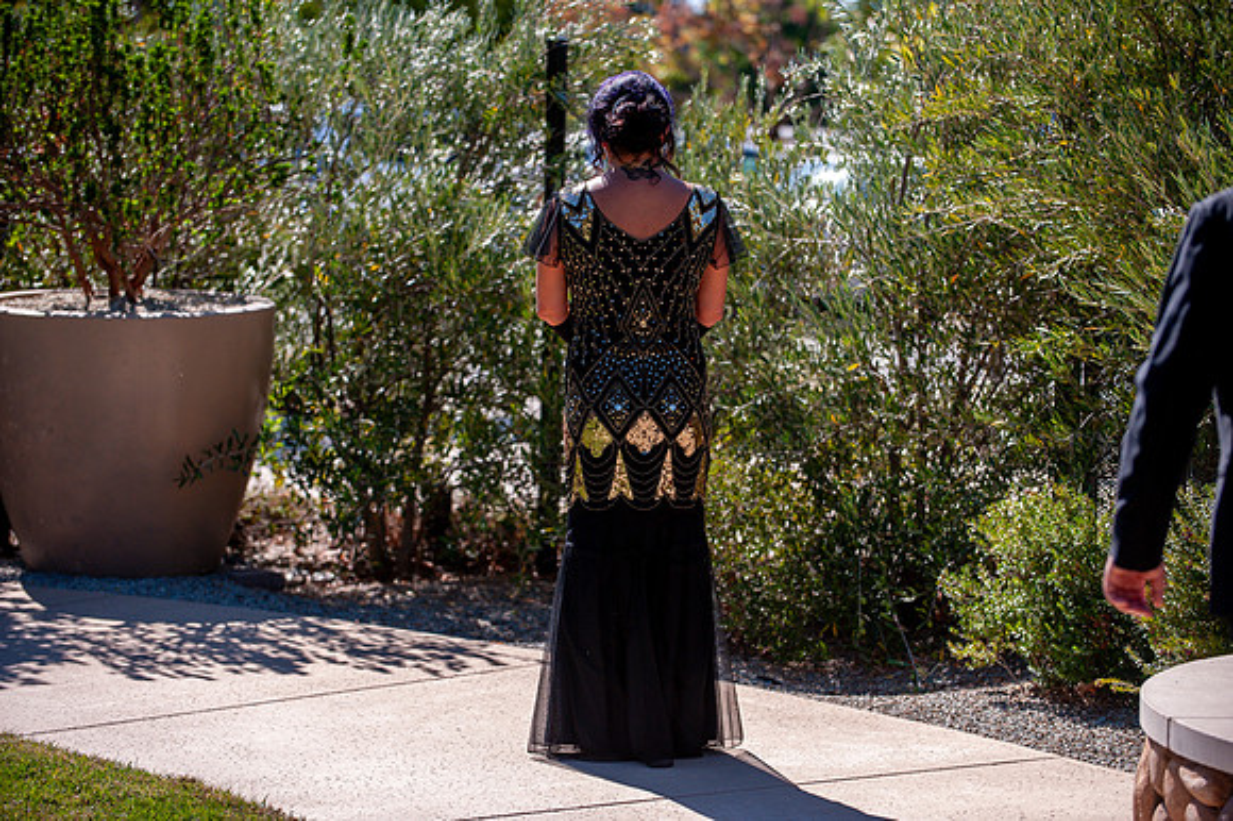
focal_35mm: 110
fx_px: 3765
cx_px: 616
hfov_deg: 18.6
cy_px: 410
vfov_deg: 12.4
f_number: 4
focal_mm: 110
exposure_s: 1/3200
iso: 500
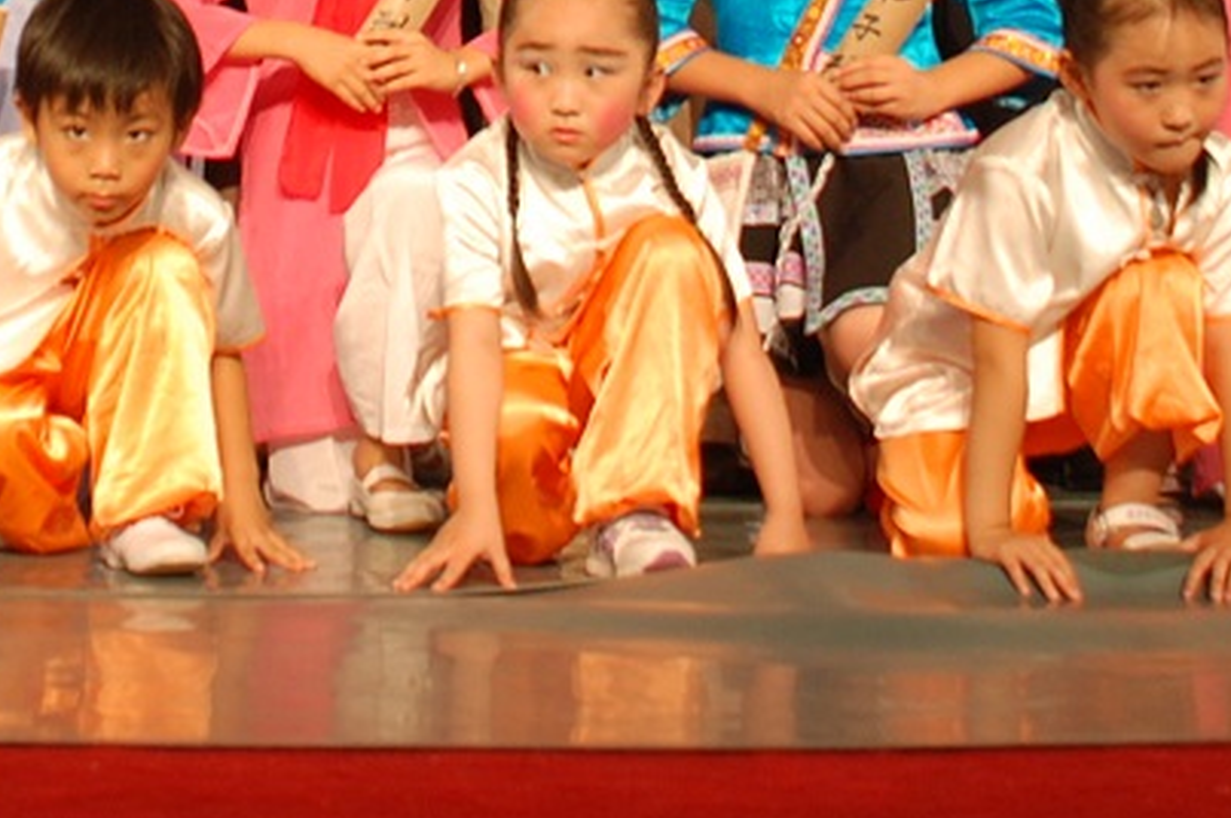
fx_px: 3827
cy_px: -604
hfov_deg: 18.2
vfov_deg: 11.4
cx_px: 339
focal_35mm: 112
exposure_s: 1/30
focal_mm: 20
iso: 160
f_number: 3.8
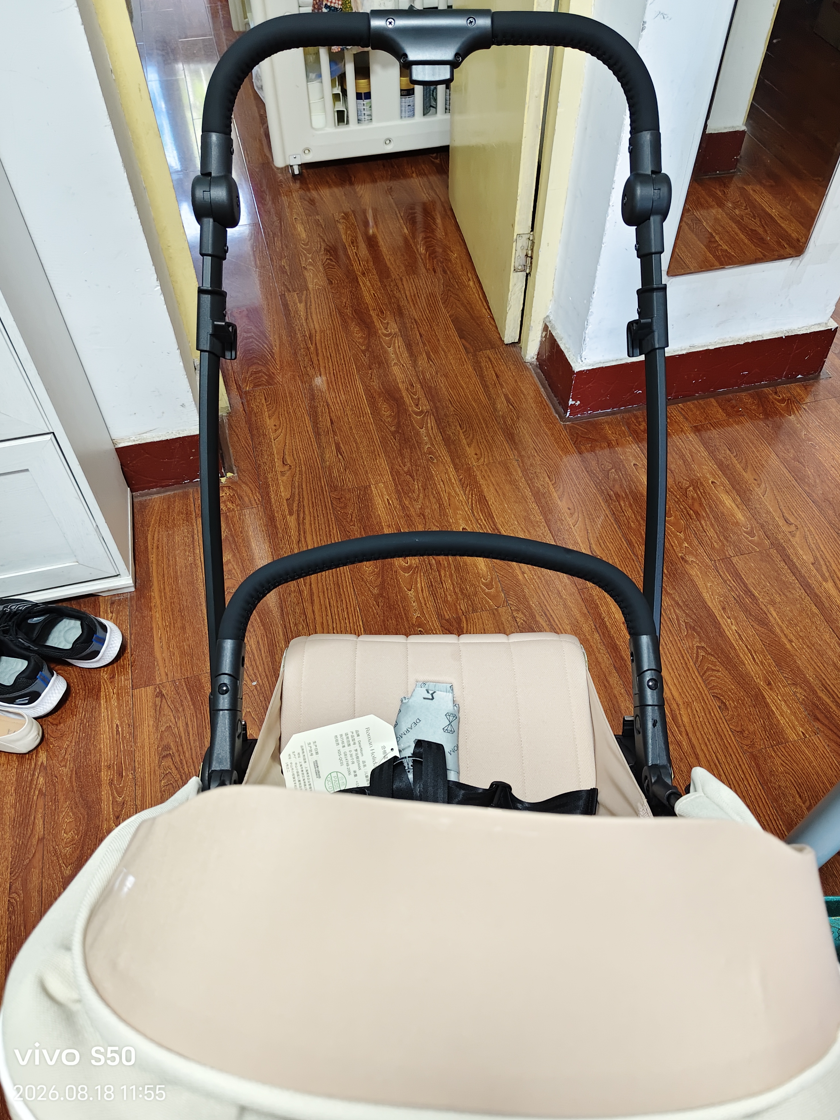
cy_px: 547
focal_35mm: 24
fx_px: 776
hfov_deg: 56.8
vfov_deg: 71.6
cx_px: 427
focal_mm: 5.56
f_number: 1.88
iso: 582
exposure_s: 1/50
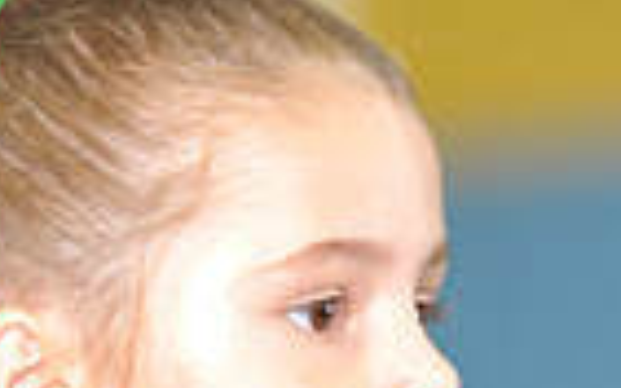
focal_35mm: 836
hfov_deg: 2.5
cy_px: 816
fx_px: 14143
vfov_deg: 1.6
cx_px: 185
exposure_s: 1/100
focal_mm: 200
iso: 500
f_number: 2.8
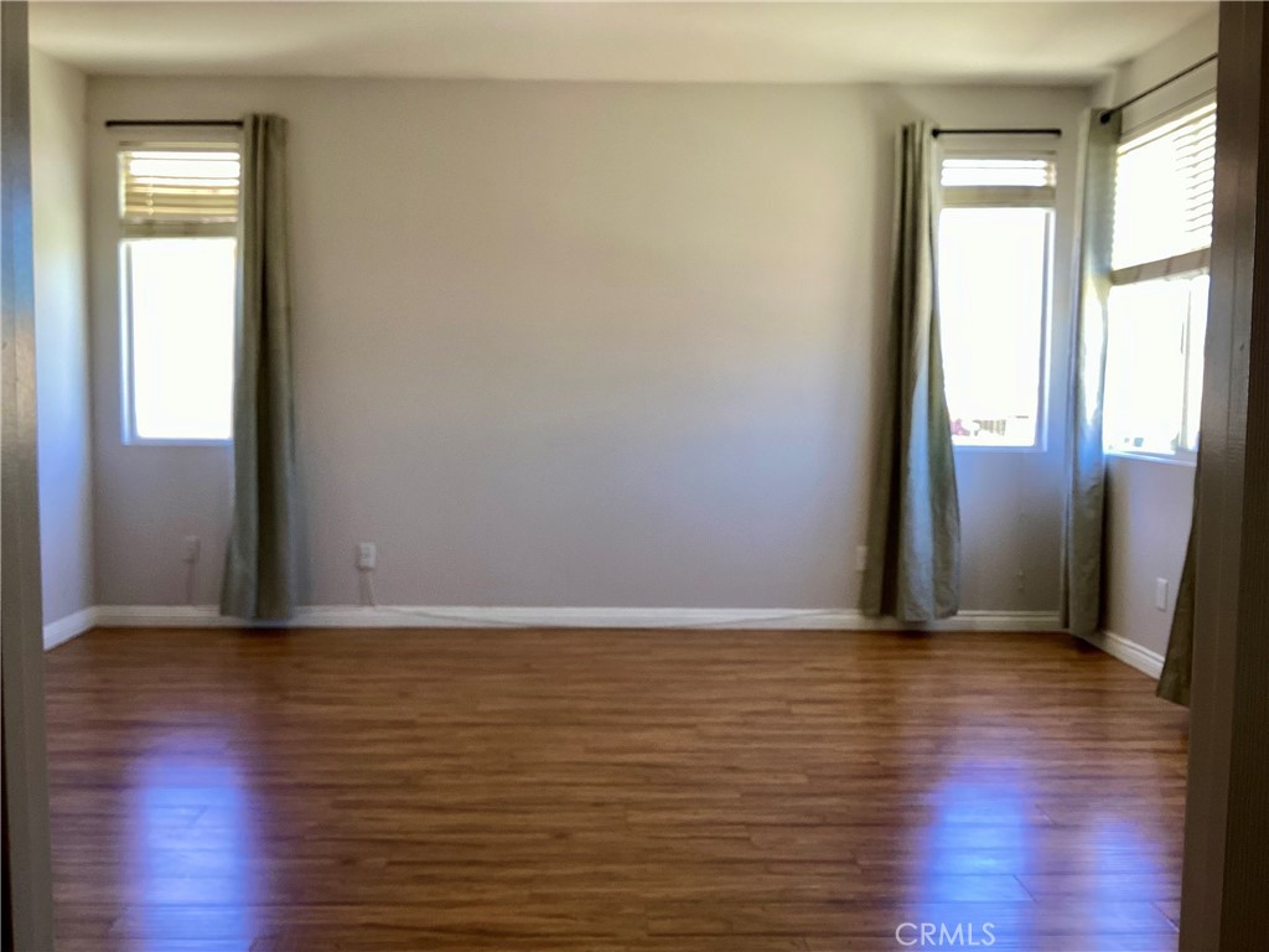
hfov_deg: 58.4
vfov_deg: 45.4
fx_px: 1136
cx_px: 634
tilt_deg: -4.6
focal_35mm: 31
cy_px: 476
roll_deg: -2.3
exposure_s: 1/120
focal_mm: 3.3
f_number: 2.4
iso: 80
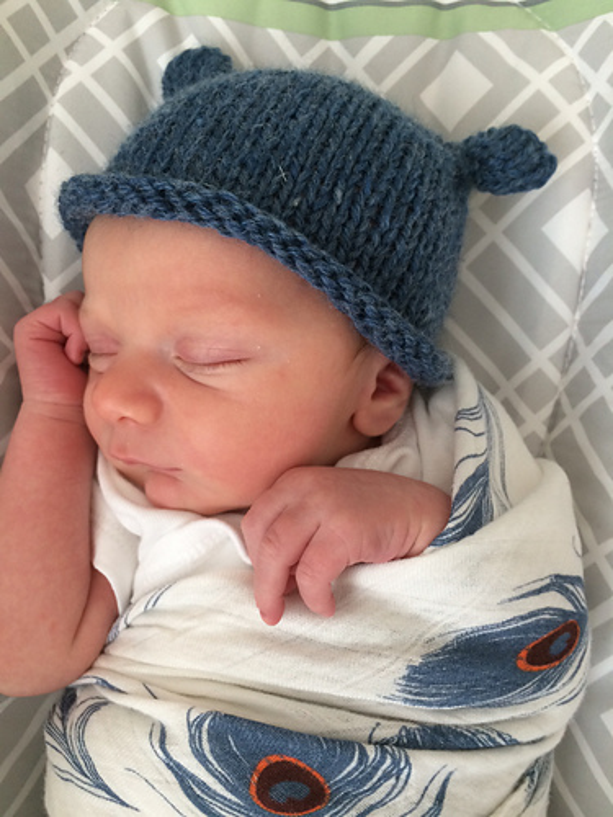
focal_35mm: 29
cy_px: 408
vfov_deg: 61.7
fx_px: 685
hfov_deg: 48.2
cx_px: 306
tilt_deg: -71.9
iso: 80
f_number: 2.2
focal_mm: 4.15
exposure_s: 1/30
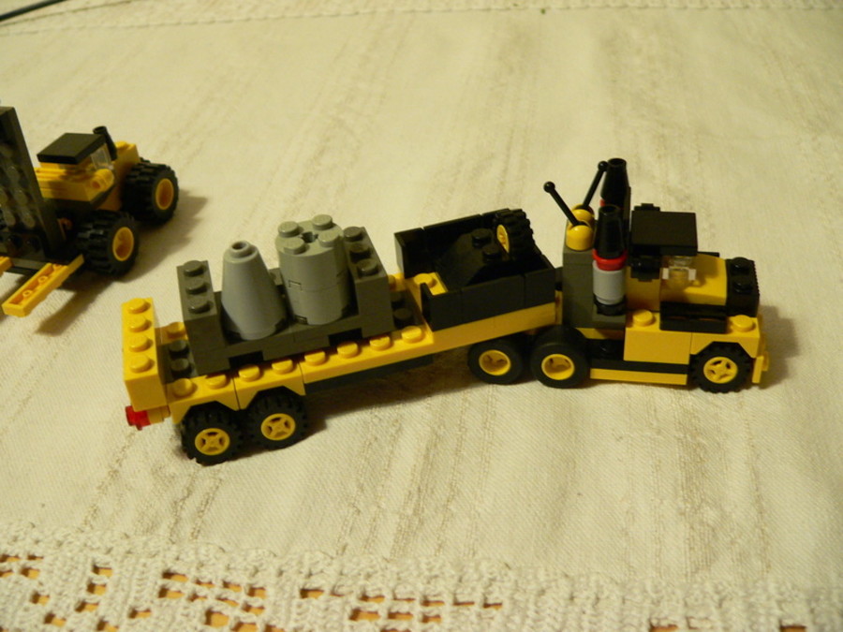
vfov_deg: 39.7
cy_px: 316
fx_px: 877
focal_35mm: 36
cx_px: 422
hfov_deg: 51.4
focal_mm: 6
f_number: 2.8
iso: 200
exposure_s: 1/6
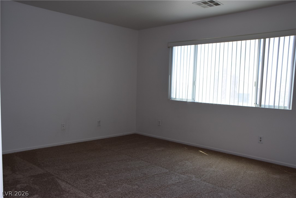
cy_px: 99
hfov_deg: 61.9
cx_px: 148
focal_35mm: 30
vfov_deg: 43.7
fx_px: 247
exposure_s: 1/125
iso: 400
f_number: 9
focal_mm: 20
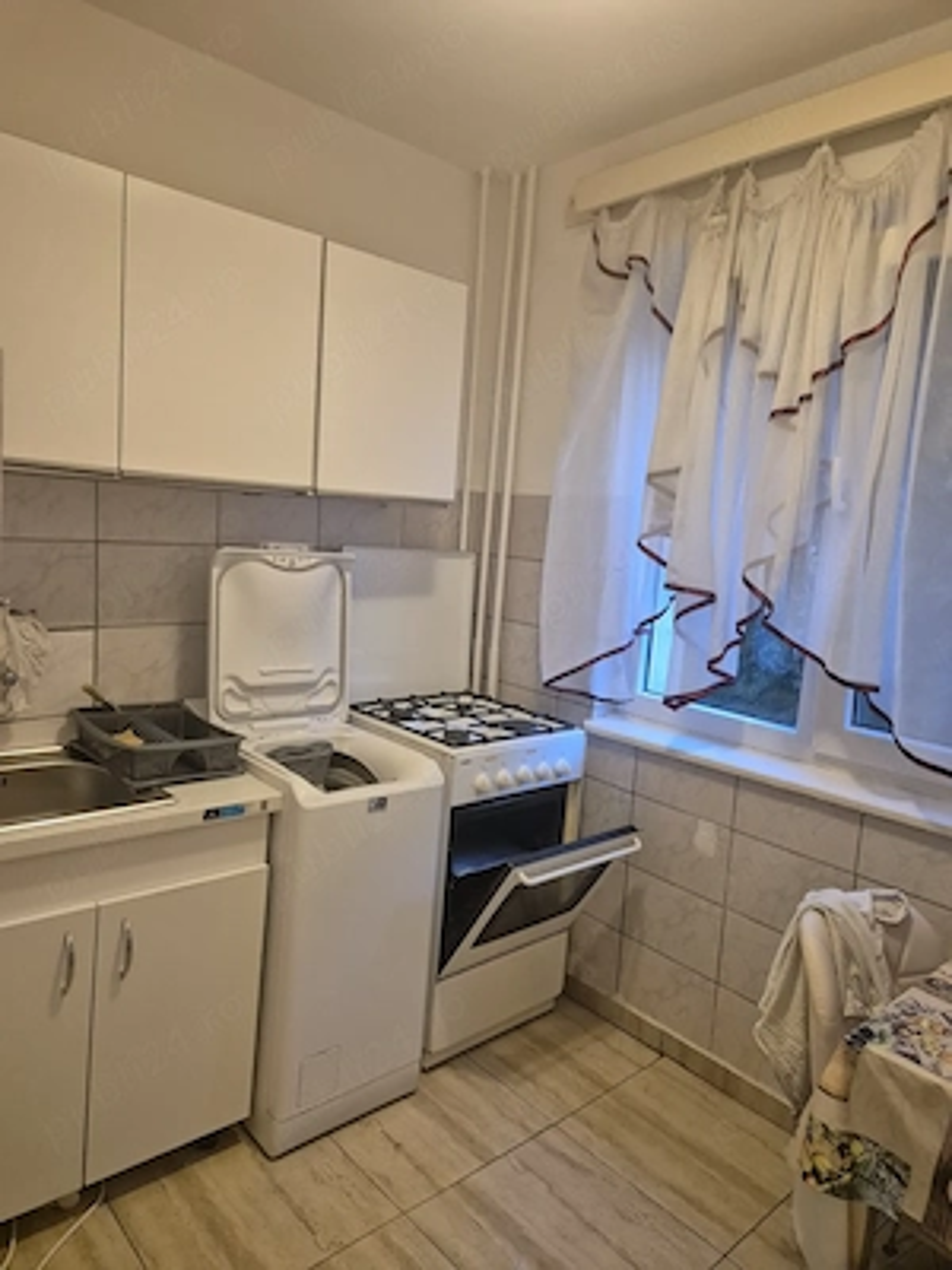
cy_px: 635
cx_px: 476
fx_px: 843
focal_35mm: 23
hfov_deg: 58.9
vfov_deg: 73.9
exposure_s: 1/100
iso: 1000
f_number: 1.8
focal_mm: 5.4
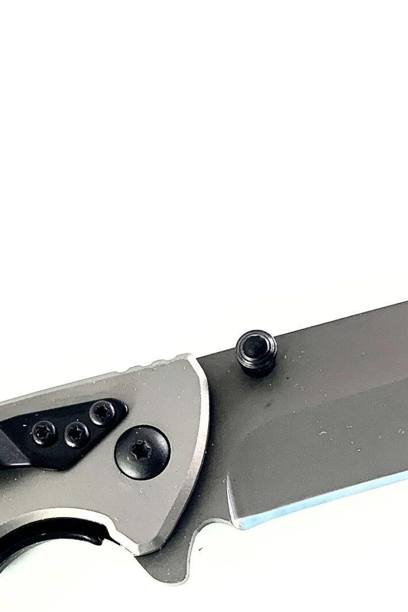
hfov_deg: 20.8
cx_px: 120
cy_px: 481
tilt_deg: -73.7
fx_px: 1105
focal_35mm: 65
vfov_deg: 30.3
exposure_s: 1/122
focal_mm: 4.25
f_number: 1.8
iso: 50
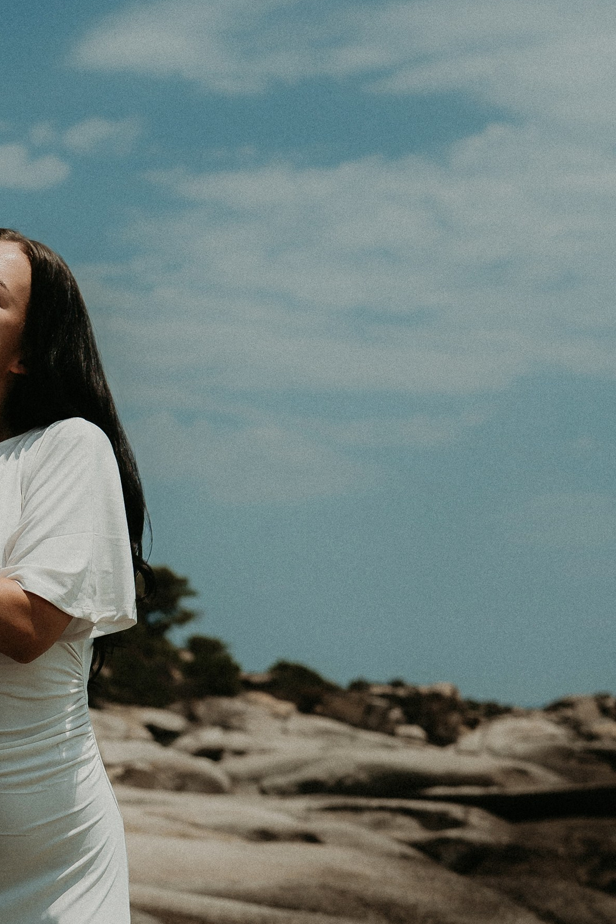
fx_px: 2079
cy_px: 744
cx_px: -24
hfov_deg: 16.5
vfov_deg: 24.6
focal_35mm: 81
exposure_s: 1/5000
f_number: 2.8
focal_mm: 35
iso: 100
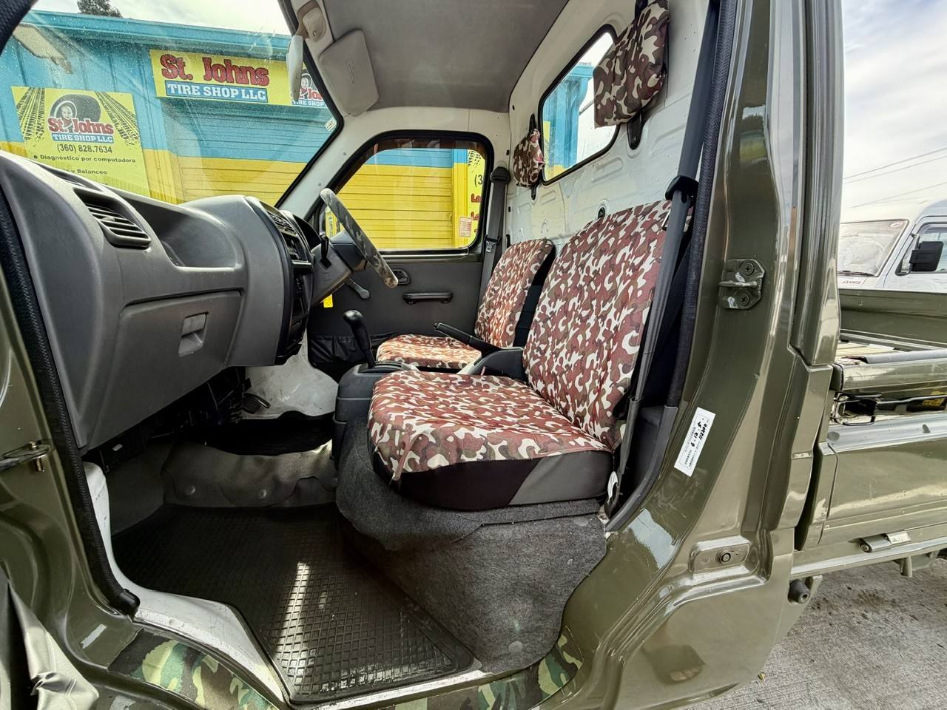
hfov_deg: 102.1
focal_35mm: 14
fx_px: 383
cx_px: 474
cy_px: 355
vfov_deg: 85.7
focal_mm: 2.22
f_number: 2.2
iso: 40
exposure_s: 1/166
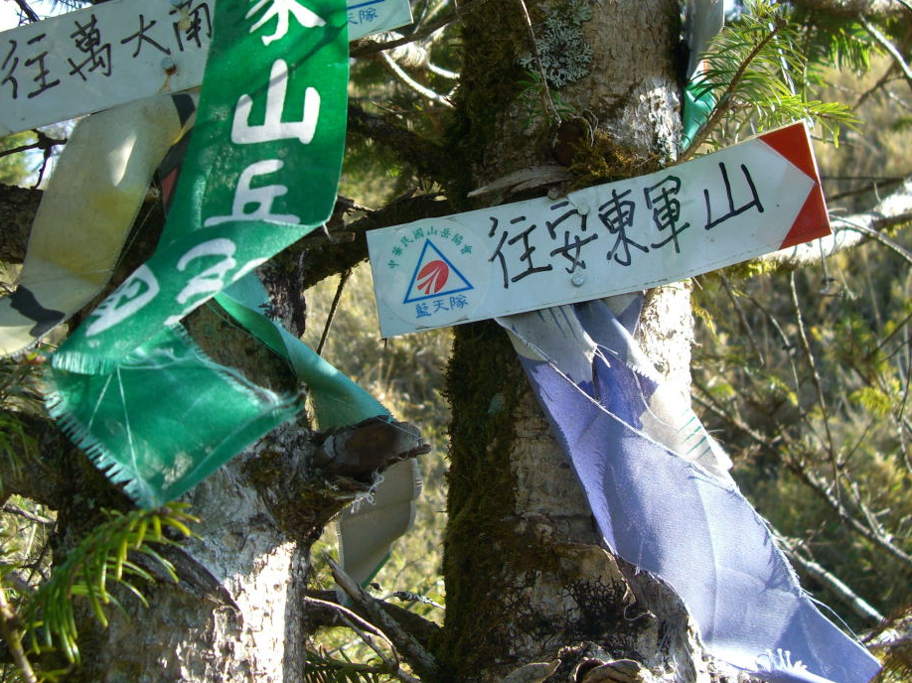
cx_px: 384
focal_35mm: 53
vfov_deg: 27.4
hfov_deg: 36.1
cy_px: 251
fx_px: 1396
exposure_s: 1/200
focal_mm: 7.9
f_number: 2.8
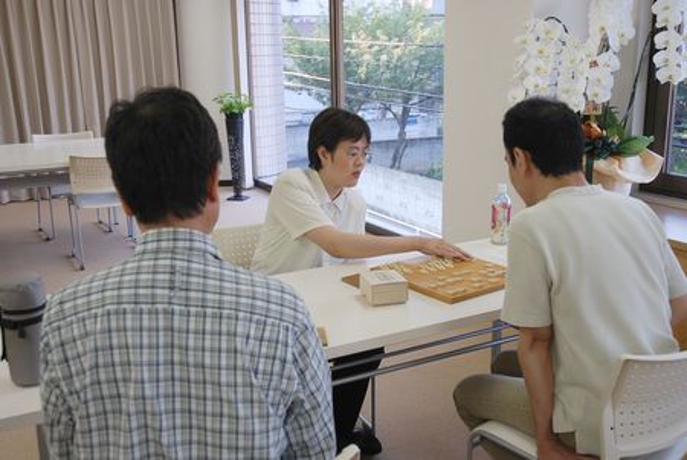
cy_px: 230
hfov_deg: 47.9
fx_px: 774
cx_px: 344
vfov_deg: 33.1
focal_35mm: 40
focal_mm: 27
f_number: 4
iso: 200
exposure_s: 1/60
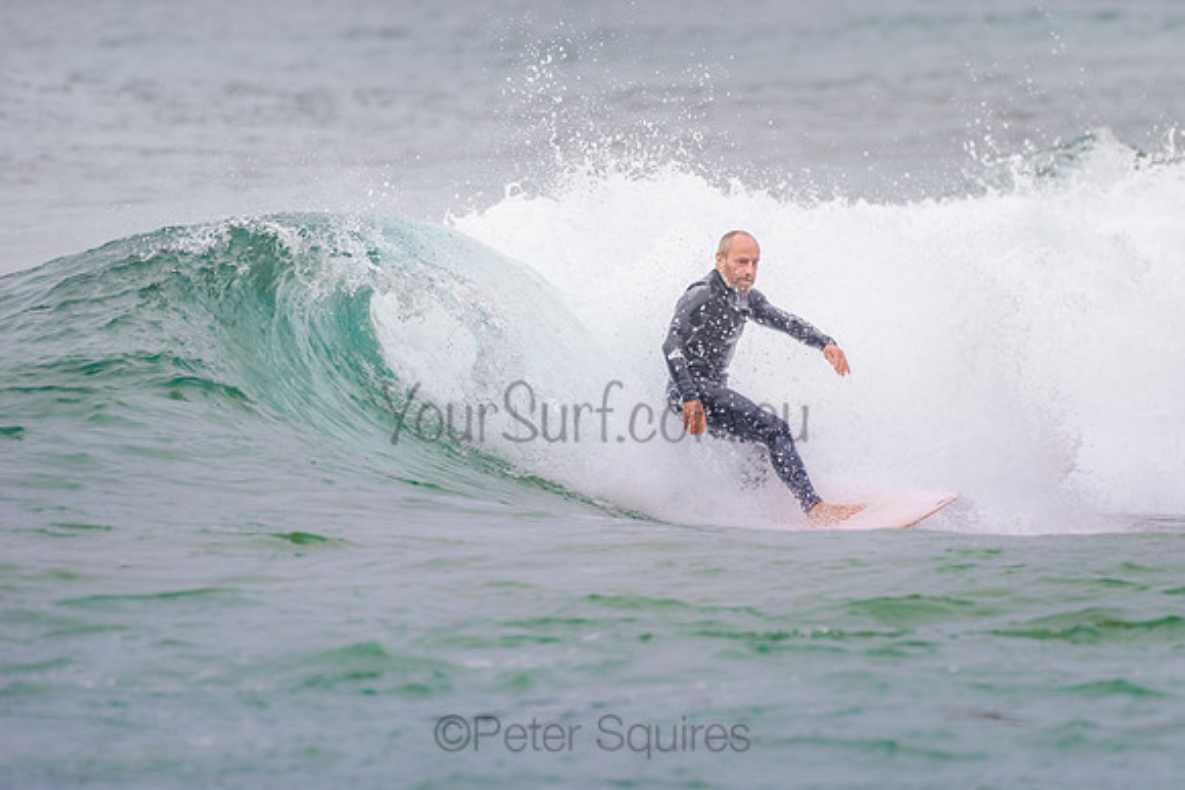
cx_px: 726
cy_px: 338
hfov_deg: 3.4
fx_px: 20180
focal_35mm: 613
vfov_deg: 2.2
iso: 360
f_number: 5.6
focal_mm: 500
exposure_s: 1/800
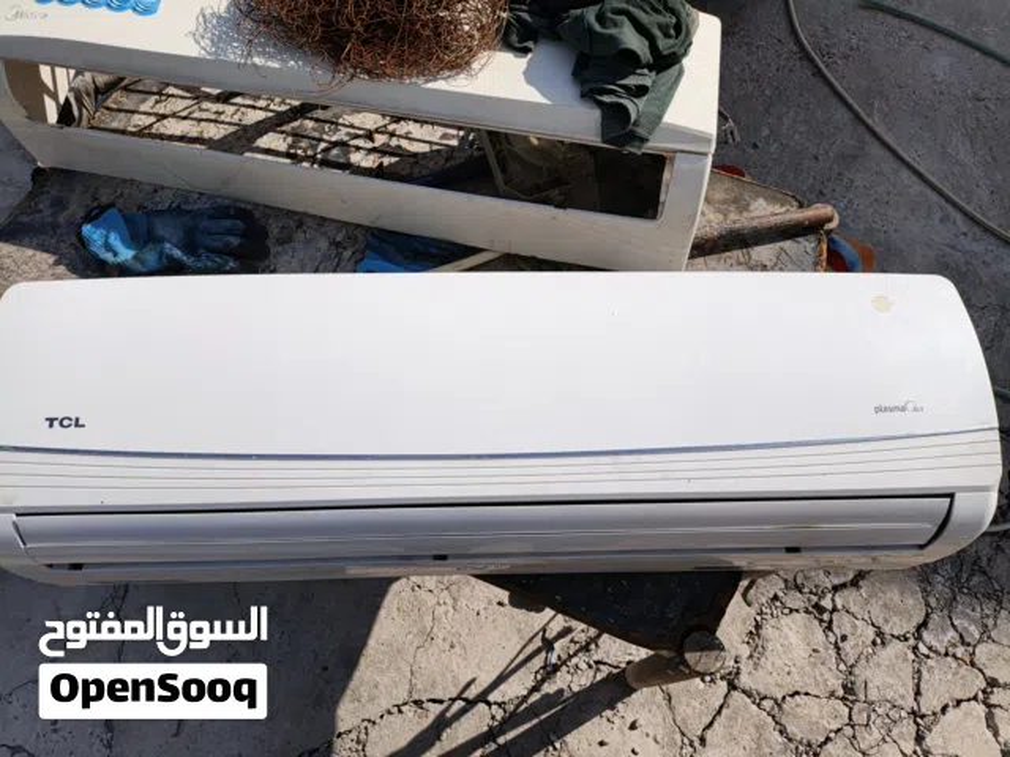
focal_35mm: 23
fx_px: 671
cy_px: 378
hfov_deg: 73.9
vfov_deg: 58.9
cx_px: 505
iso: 70
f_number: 1.79
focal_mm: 4.71
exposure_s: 1/1299
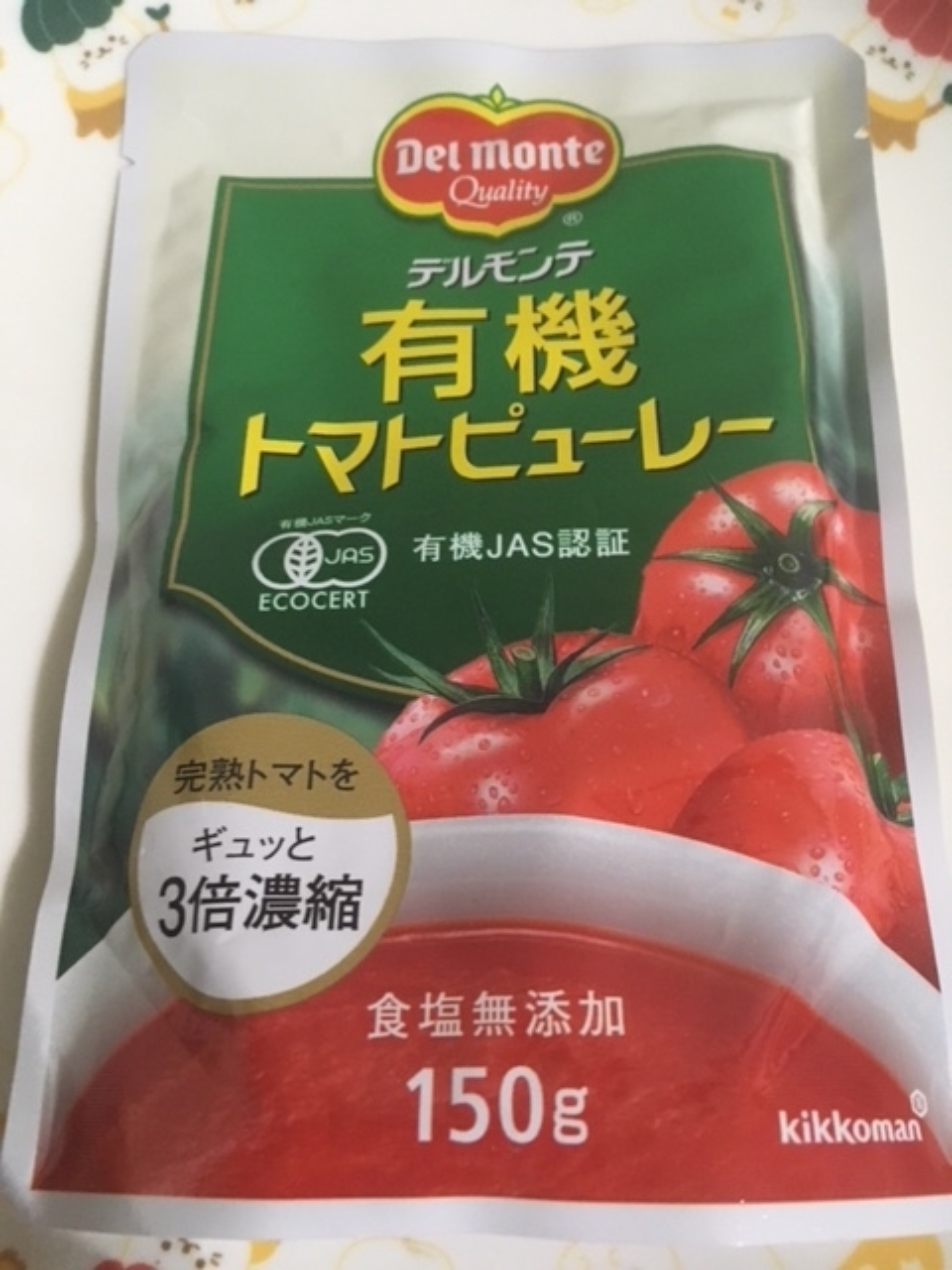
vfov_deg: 61.7
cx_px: 476
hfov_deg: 48.2
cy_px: 635
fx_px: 1063
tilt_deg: -73.7
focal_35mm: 29
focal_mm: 4.15
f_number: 2.2
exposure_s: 1/15
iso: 200
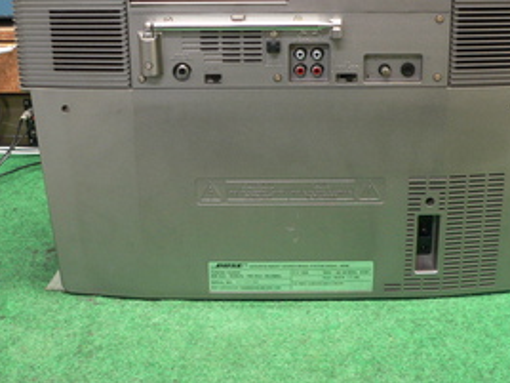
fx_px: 751
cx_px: 287
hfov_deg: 37.4
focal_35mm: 51
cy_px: 113
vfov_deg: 28.3
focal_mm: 6
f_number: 2.8
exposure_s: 1/8
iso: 200
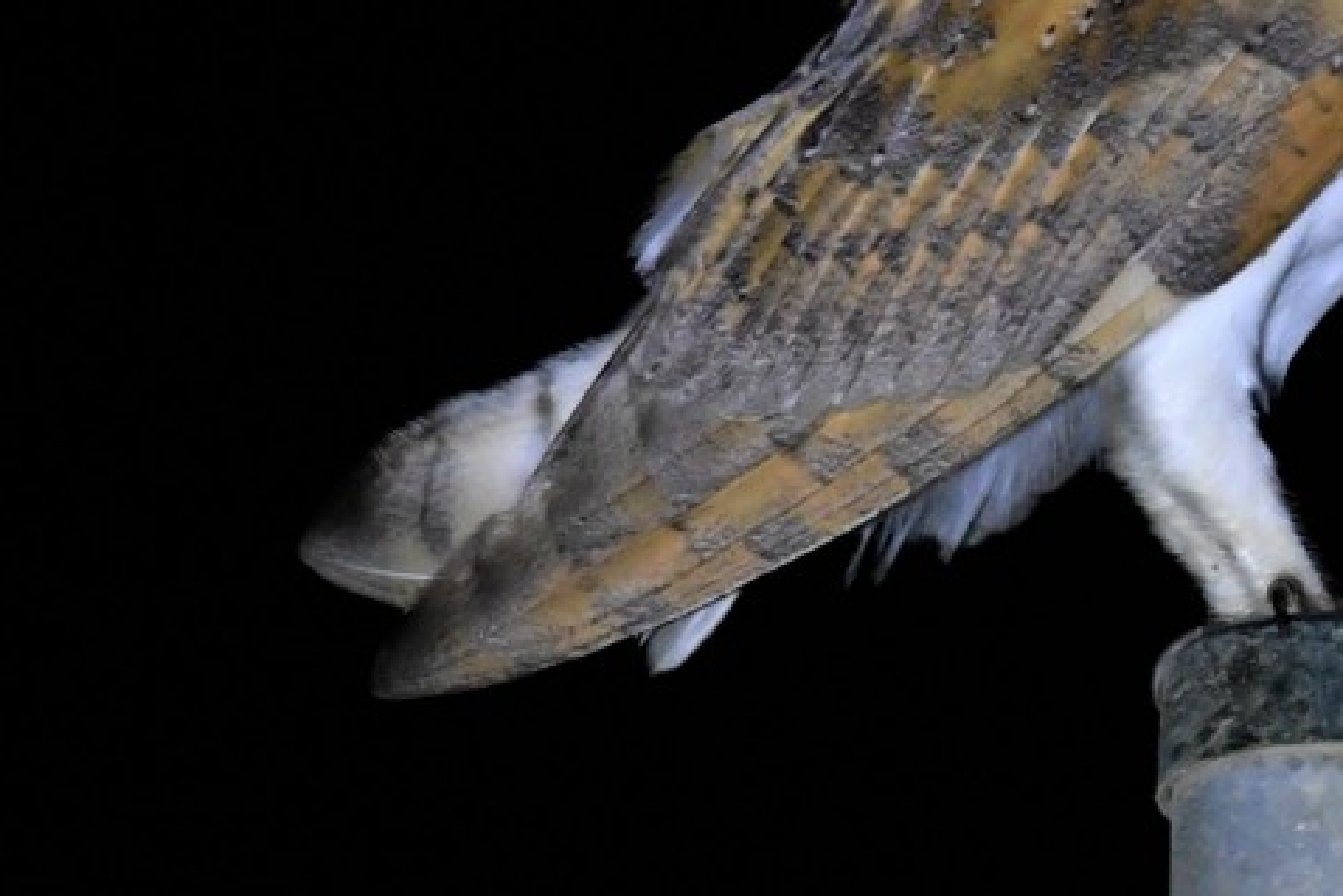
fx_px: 36867
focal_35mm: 988
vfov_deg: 1.4
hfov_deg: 2.1
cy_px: 37
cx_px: 1405
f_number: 2.8
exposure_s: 1/640
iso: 2200
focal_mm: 300
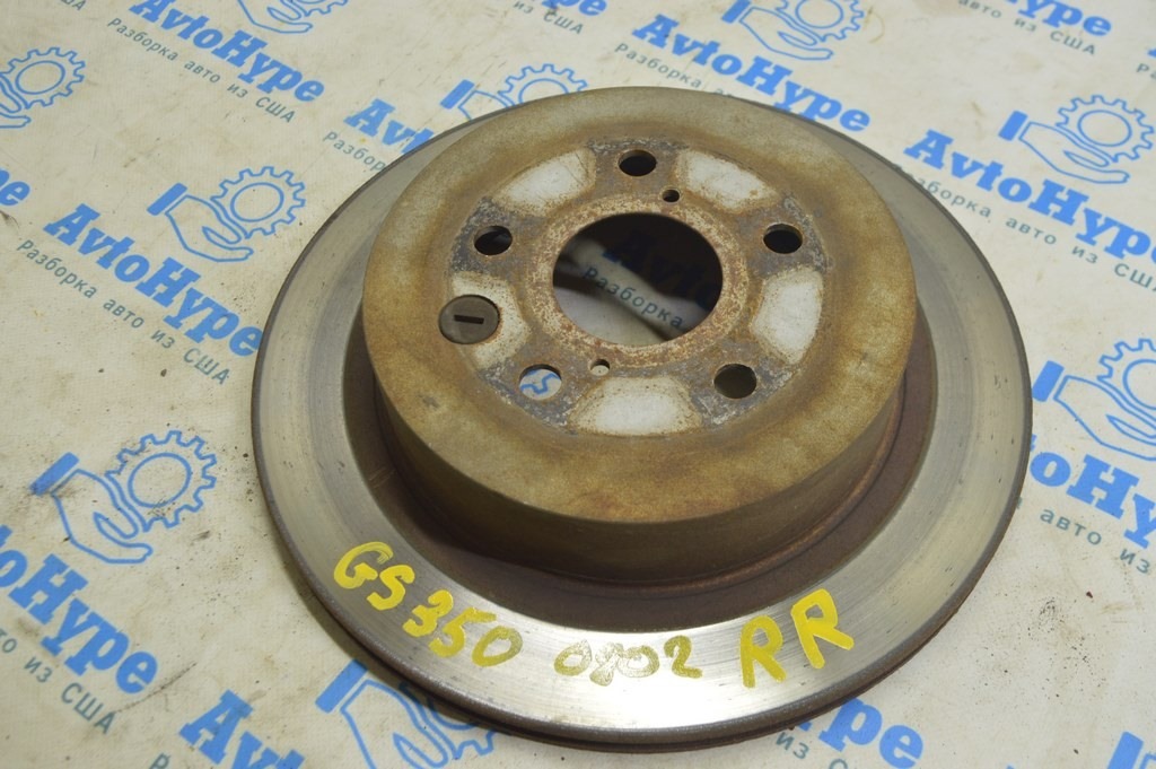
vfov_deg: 36.8
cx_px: 578
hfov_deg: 53.2
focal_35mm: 36
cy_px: 384
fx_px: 1155
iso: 400
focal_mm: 24
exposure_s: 1/20
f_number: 5.6
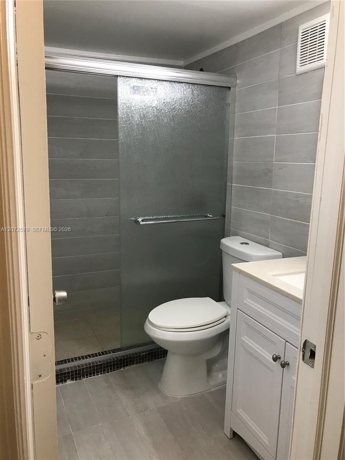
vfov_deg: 63.4
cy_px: 230
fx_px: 372
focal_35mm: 28
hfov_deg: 49.7
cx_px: 172
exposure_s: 1/30
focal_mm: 3.99
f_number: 1.8
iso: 32
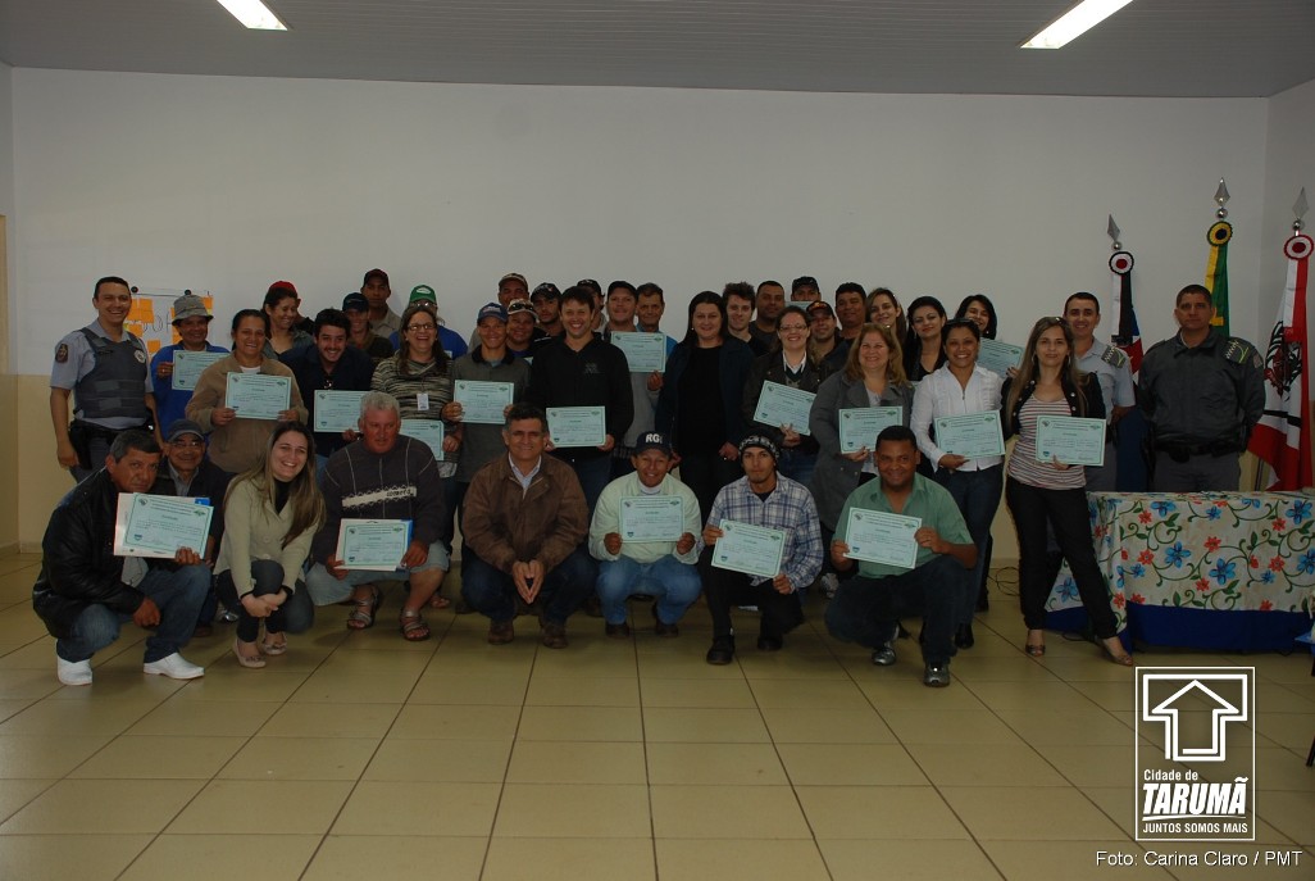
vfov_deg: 40.1
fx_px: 1207
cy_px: 440
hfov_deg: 57.2
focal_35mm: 33
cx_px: 658
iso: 200
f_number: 3.8
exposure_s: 1/60
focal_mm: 22
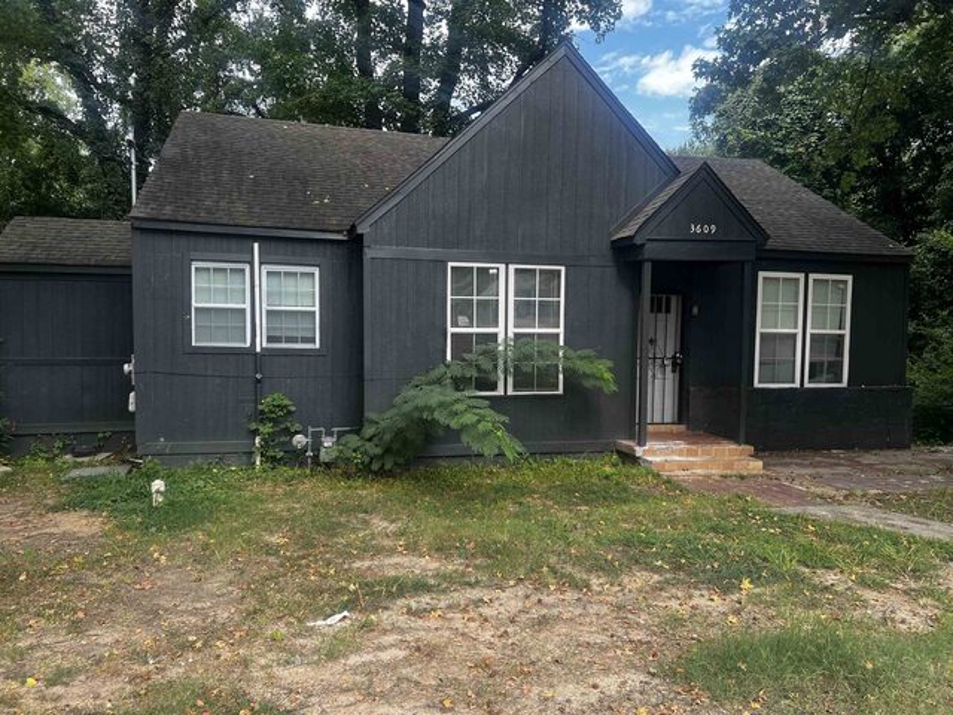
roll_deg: +0.1
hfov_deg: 67.3
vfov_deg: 53.1
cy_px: 358
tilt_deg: -3.5
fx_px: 716
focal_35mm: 26
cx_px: 476
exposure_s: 1/372
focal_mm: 5.7
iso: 50
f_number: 1.5
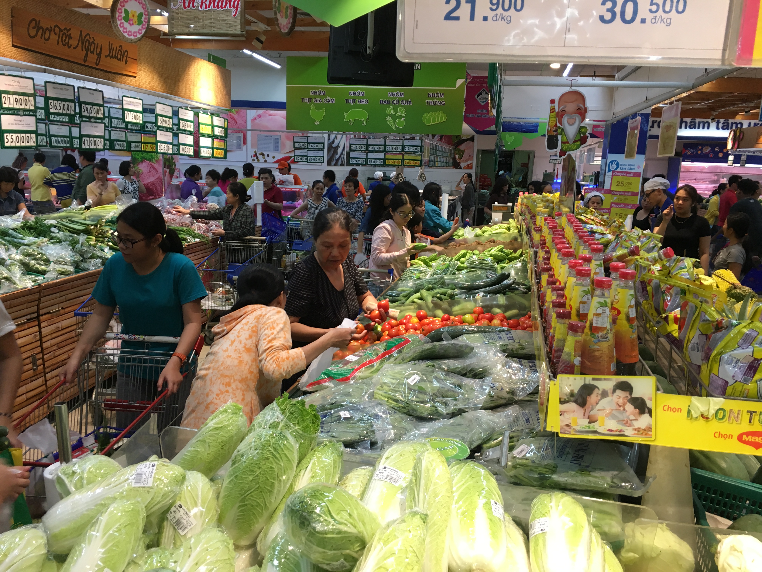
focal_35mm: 29
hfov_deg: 61.7
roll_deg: -2.5
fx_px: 638
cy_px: 286
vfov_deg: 48.2
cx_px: 381
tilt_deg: -9.6
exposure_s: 1/33
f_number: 2.2
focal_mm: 4.15
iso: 64
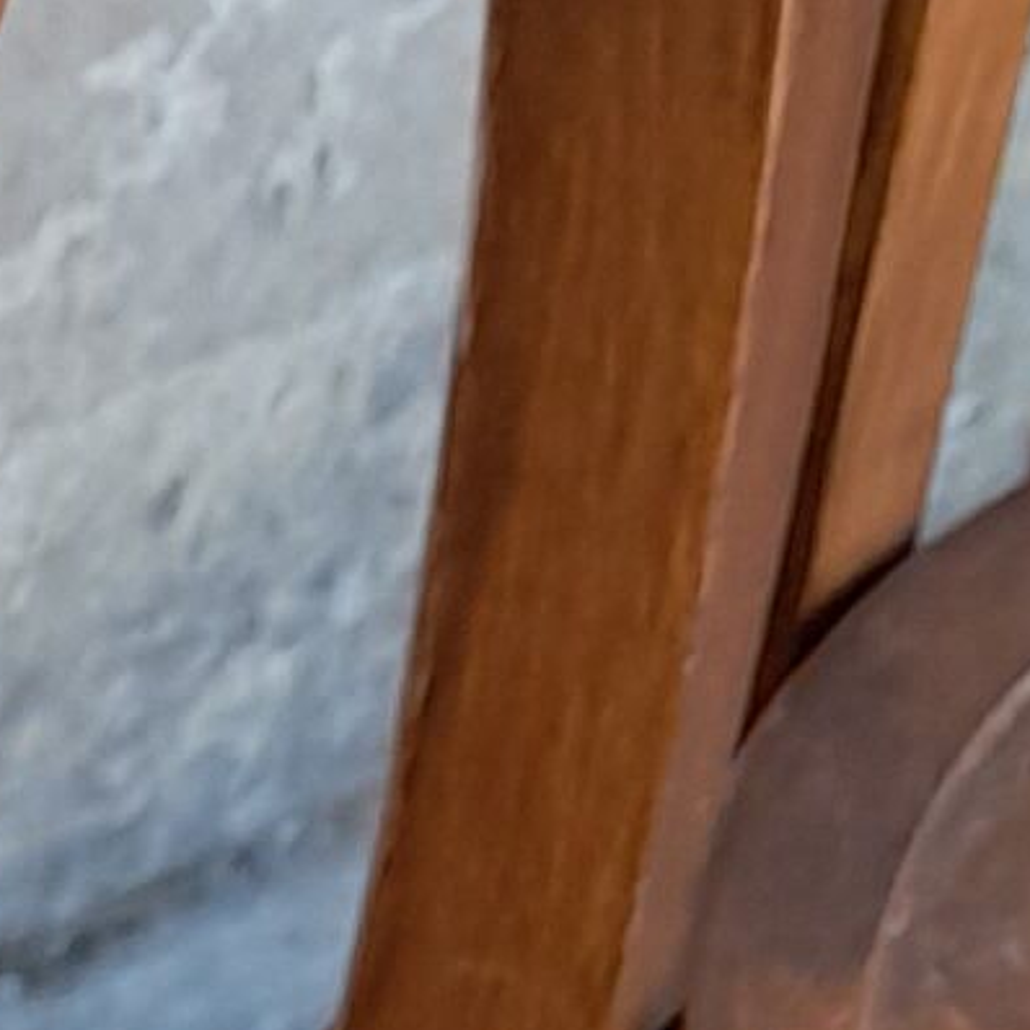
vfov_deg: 7.3
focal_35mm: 222
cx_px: -1126
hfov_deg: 7.5
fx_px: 7473
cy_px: 2642
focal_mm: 4.6
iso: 32
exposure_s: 1/120
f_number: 2
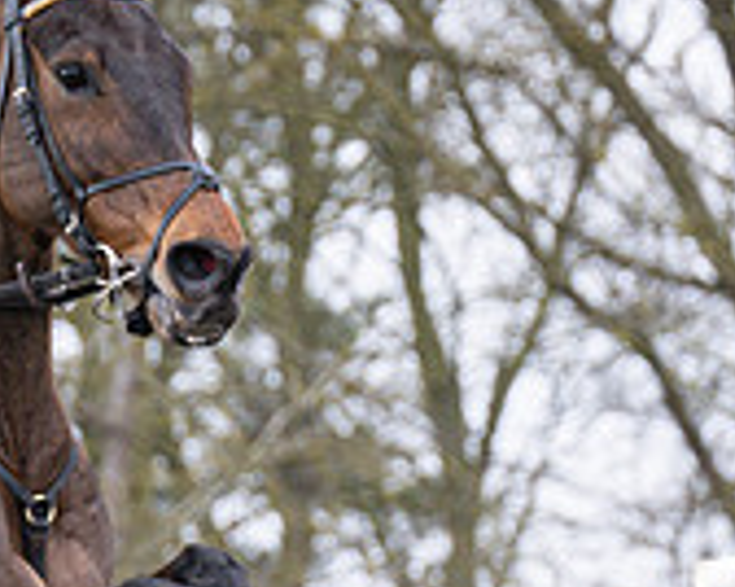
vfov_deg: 3.6
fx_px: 9321
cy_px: 463
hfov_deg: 4.5
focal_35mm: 429
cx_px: -95
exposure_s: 1/1600
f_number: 2.8
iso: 400
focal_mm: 73
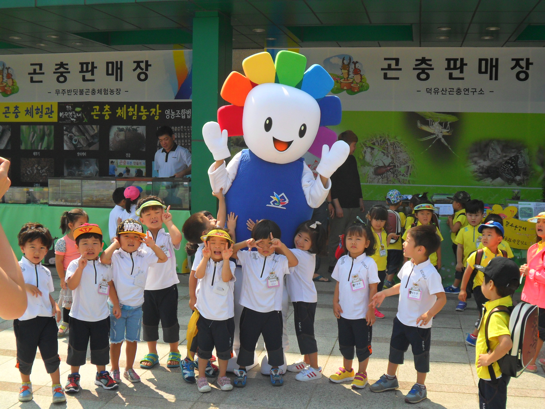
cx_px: 272
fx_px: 693
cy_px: 204
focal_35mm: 44
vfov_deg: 32.9
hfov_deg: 42.9
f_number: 4.5
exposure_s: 1/350
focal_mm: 7.8
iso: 100
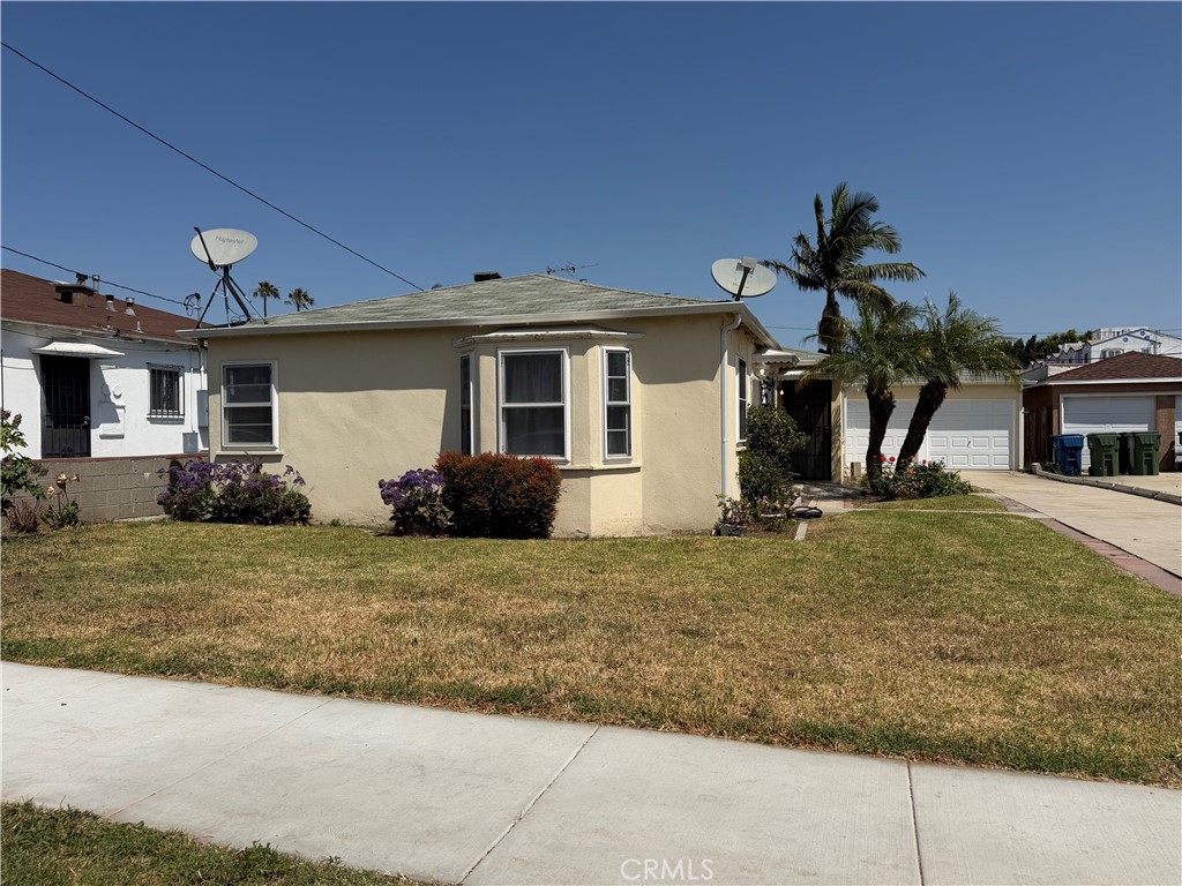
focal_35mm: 24
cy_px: 443
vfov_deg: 56.8
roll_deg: +1.1
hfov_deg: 71.6
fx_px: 820
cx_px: 591
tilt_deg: -0.8
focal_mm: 6.76
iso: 80
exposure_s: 1/9091
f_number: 1.78
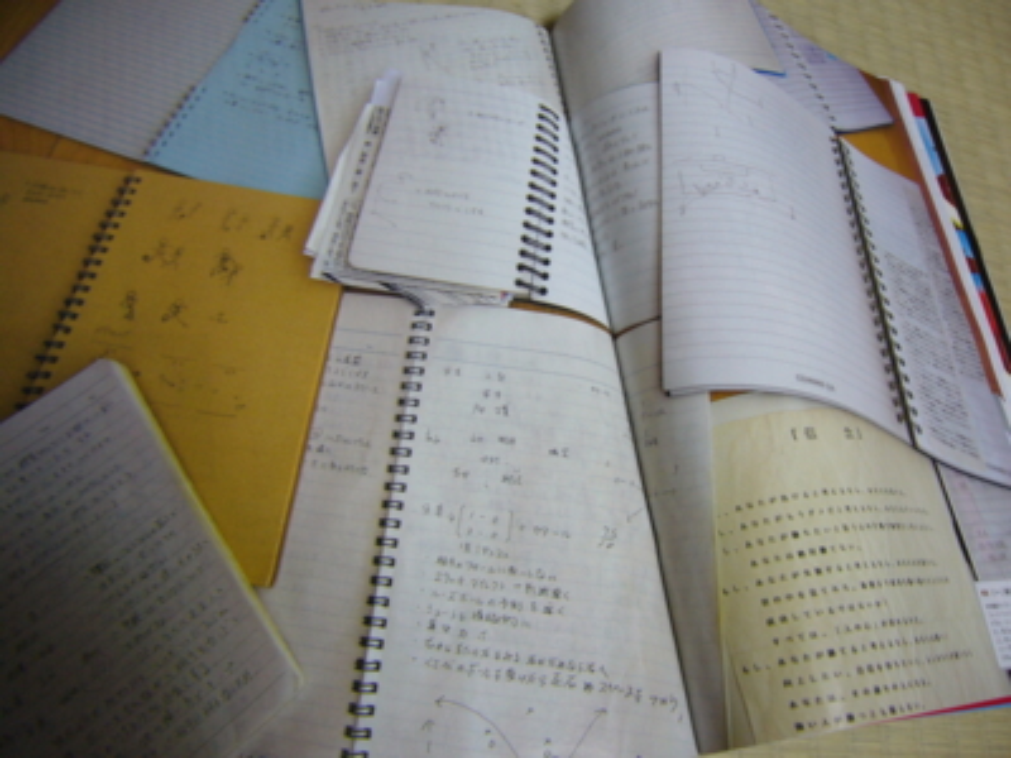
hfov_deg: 52.6
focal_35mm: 35
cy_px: 379
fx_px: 1022
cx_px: 506
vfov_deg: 40.7
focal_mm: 5.8
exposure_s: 1/13
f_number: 2.8
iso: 100
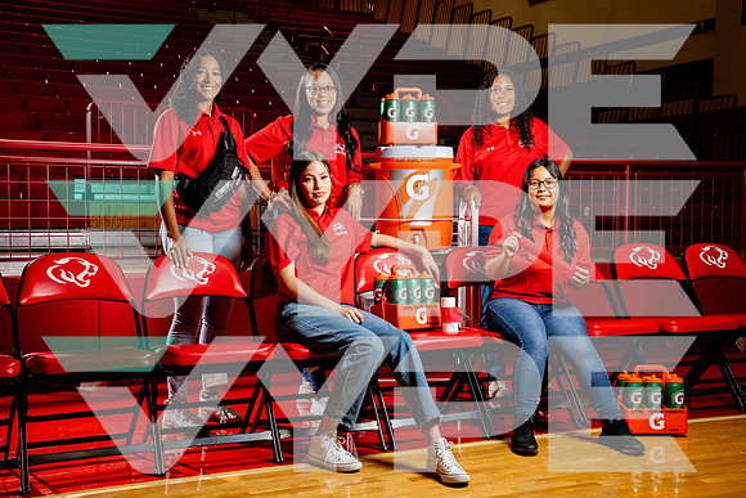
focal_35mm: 50
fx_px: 1036
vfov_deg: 27.0
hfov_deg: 39.6
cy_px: 249
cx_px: 373
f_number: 8
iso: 400
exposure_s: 1/125
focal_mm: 50
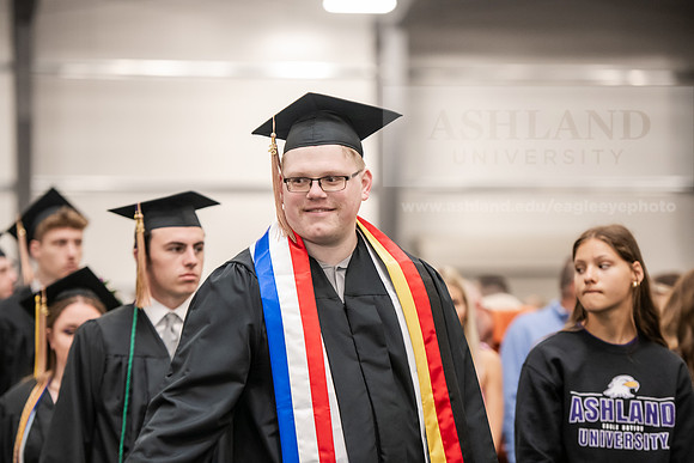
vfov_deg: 11.0
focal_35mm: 125
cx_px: 347
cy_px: 232
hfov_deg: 16.4
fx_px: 2410
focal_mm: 125
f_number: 3.2
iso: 2500
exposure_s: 1/200
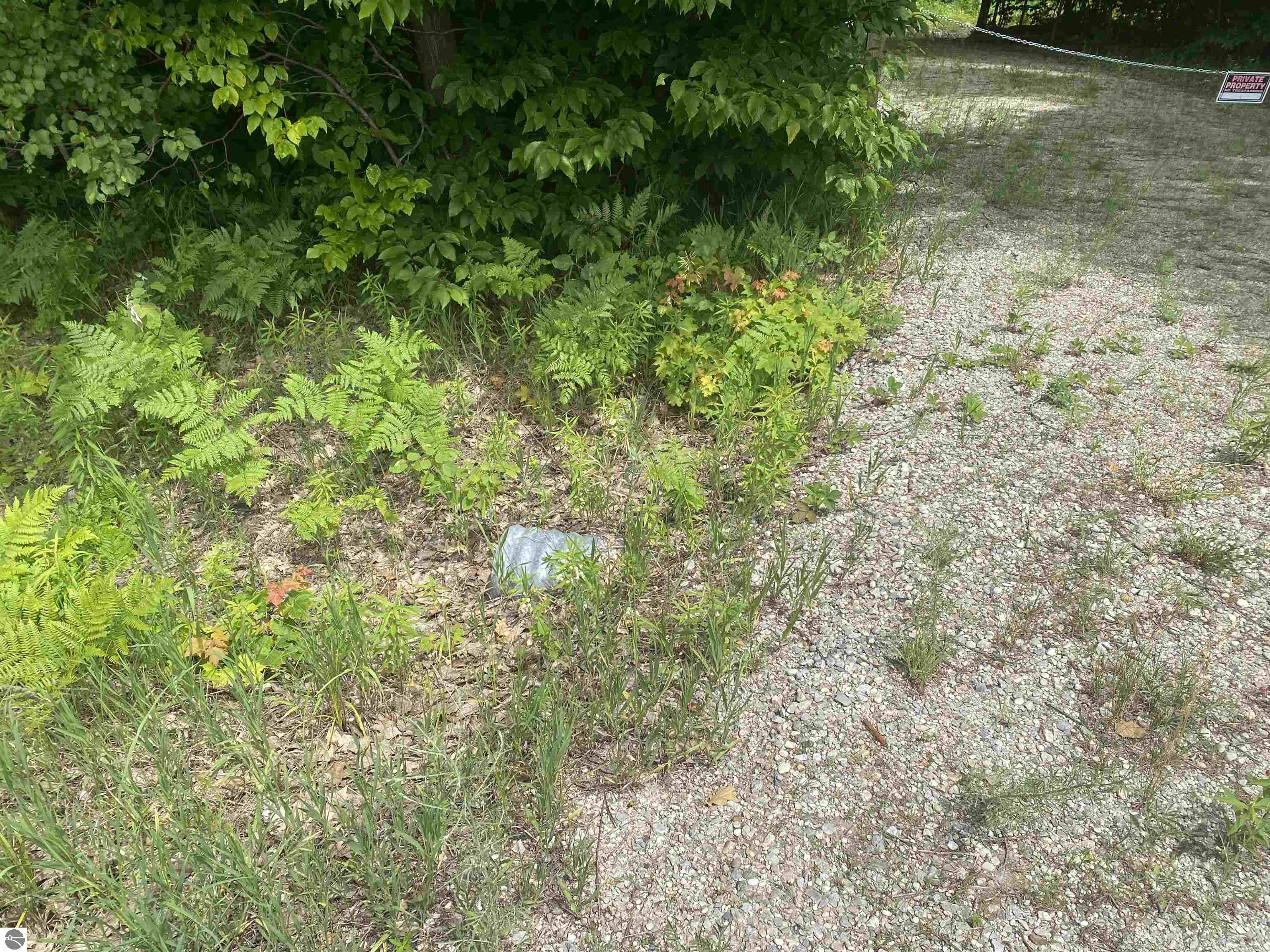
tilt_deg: -31.5
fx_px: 954
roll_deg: +0.1
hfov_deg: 67.3
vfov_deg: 53.1
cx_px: 635
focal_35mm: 26
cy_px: 476
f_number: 1.8
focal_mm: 4.25
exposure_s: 1/1287
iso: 32
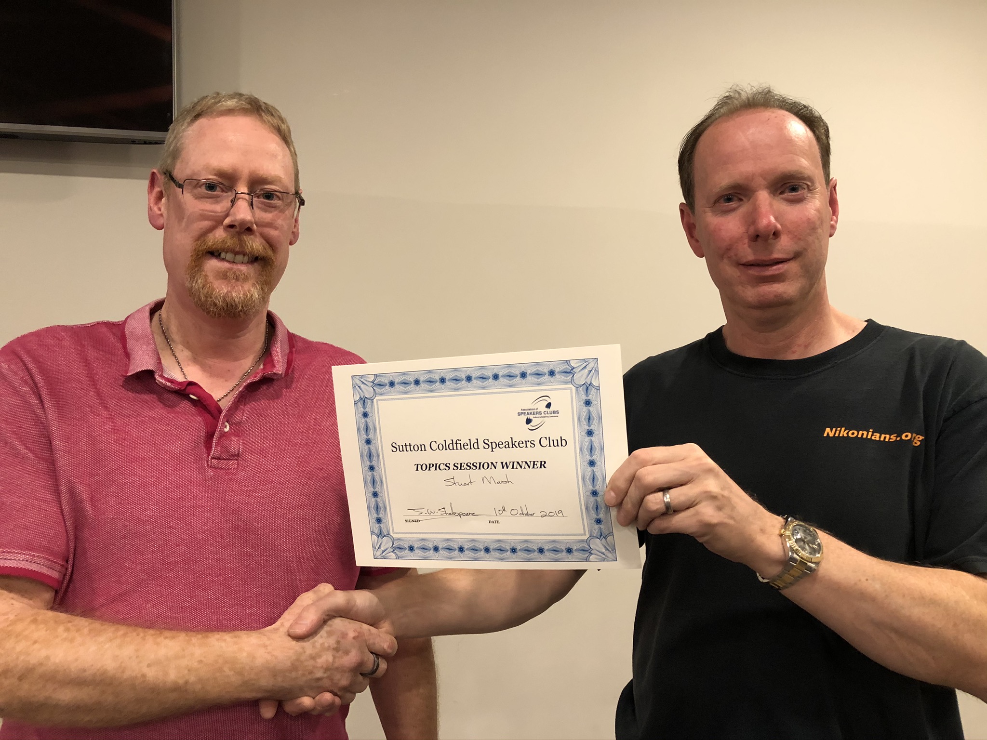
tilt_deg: +2.8
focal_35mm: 28
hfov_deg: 63.4
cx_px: 494
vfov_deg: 49.7
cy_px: 370
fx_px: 798
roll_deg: +0.7
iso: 80
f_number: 1.8
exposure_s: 1/17
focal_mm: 3.99
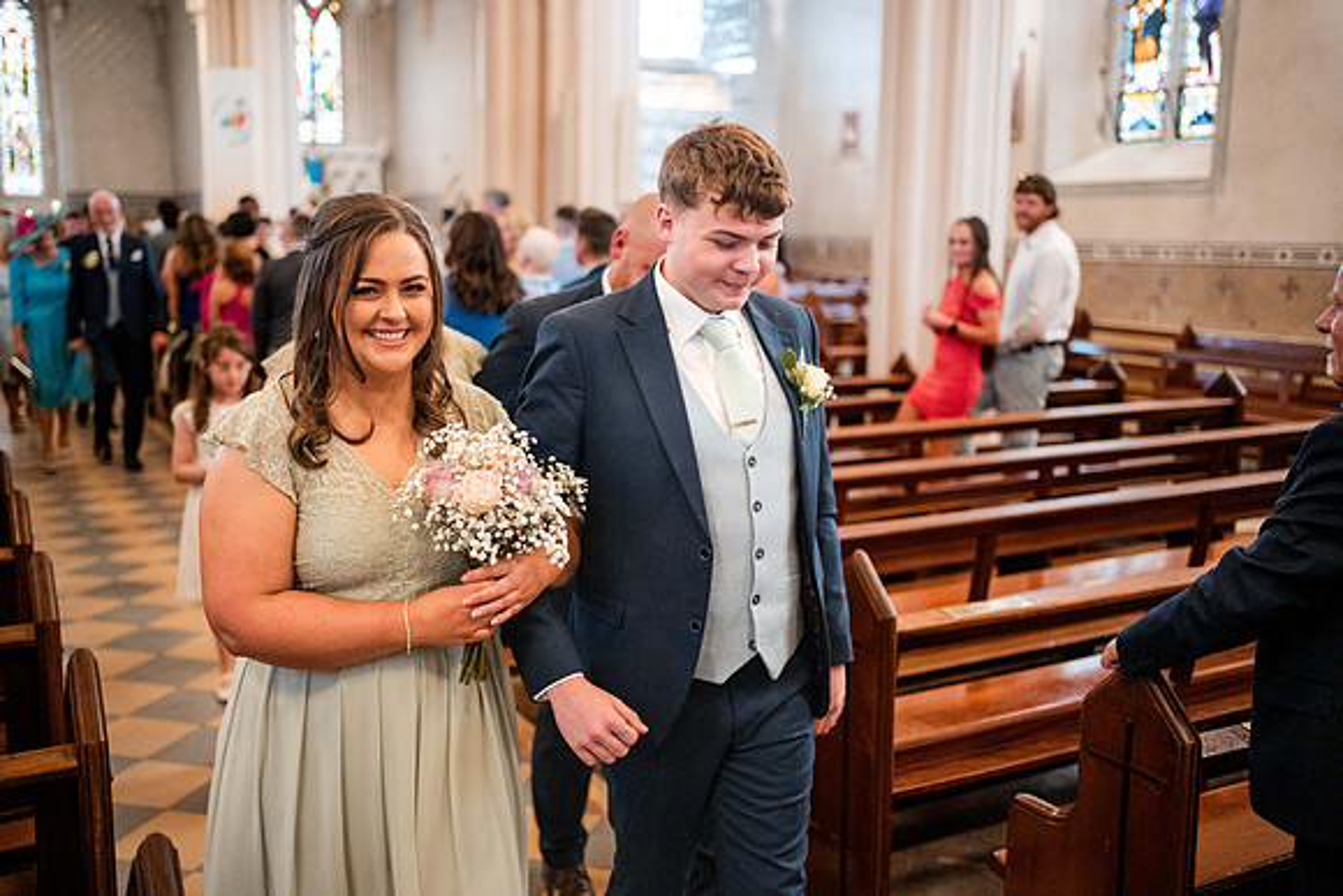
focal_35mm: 35
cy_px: 448
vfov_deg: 37.9
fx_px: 1306
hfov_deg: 54.4
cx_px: 672
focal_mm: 35
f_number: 1.8
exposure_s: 1/500
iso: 10000
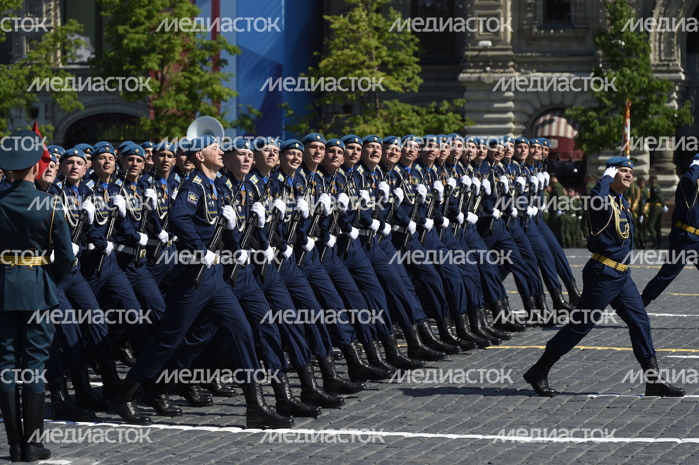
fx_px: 3008
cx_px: 350
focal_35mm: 155
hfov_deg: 13.3
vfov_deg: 8.8
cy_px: 232
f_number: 7.1
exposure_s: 1/2000
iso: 400
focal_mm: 155
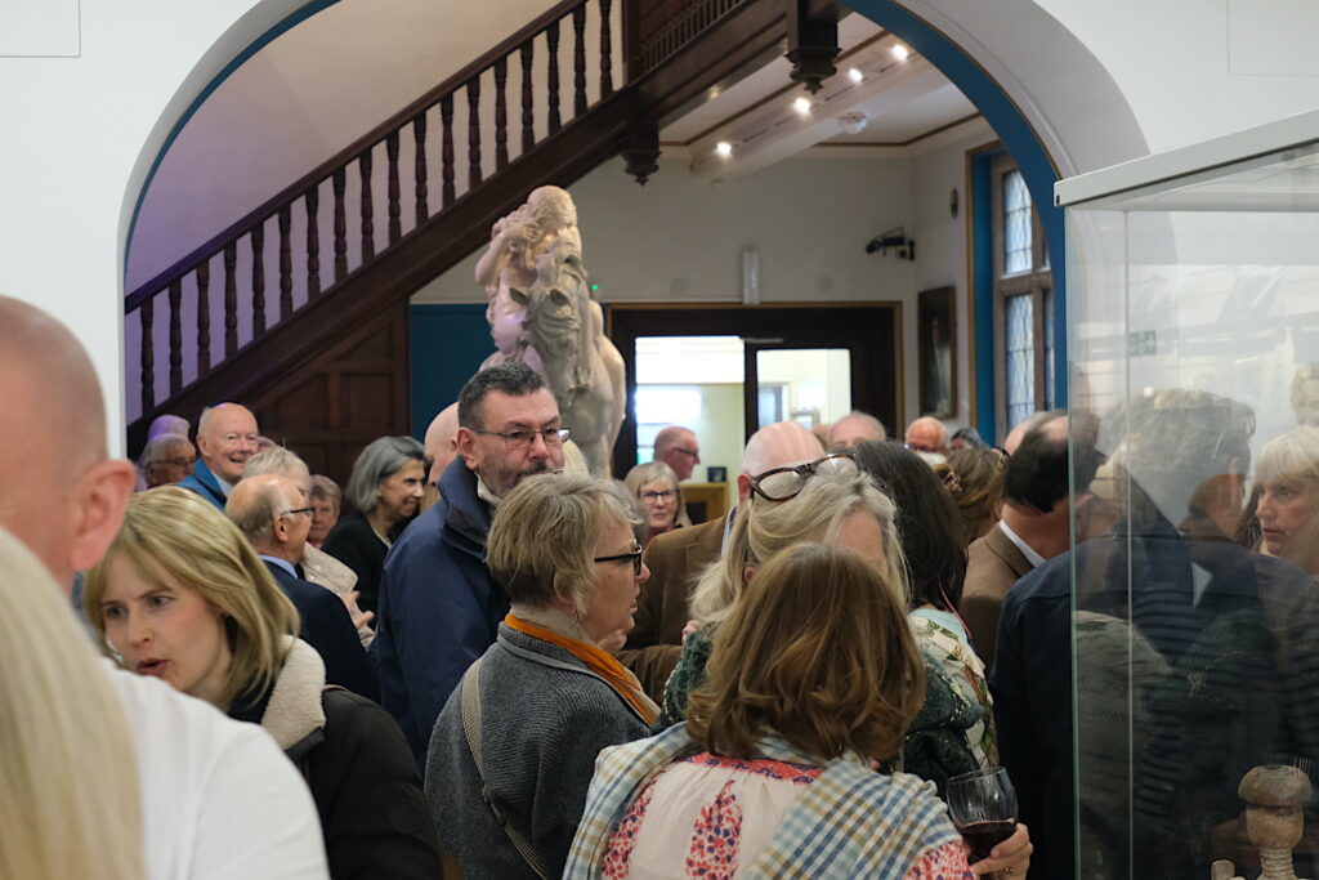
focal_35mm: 67
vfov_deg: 20.3
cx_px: 660
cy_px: 440
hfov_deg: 30.1
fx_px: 2455
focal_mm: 44.5
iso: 3200
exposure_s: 1/38
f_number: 5.6
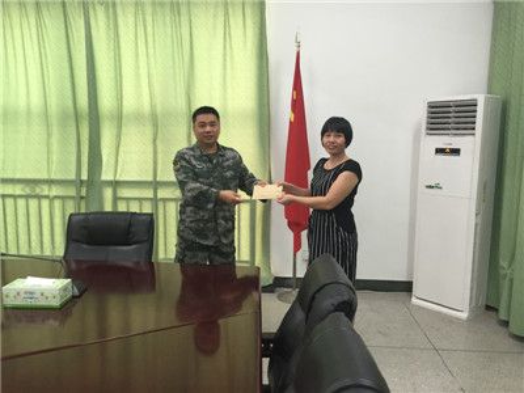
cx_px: 262
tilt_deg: -7.4
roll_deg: -0.7
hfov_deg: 61.7
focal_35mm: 29
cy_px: 196
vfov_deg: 48.2
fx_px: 439
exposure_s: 1/33
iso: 160
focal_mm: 4.15
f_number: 2.2
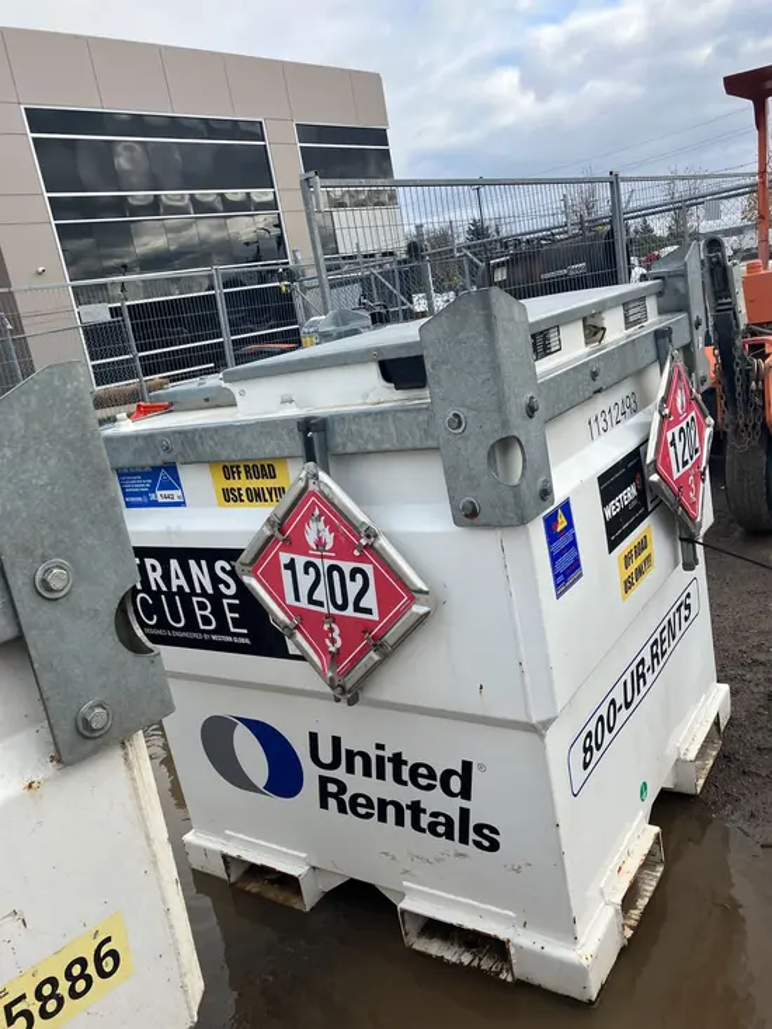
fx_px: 832
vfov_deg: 63.4
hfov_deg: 49.8
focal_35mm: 28
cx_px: 386
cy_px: 514
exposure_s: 1/771
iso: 32
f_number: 1.8
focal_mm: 3.99
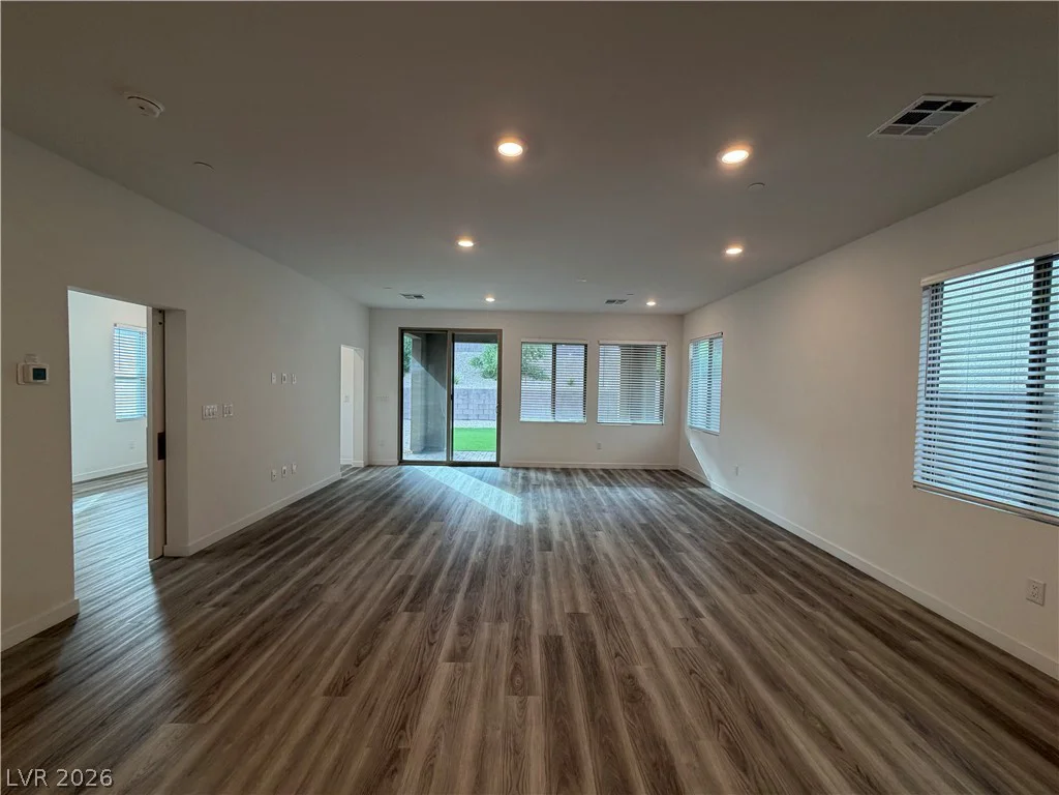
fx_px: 428
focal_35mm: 14
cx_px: 530
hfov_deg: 102.1
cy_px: 398
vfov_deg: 85.7
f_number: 2.2
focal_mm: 2.22
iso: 160
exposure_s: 1/120
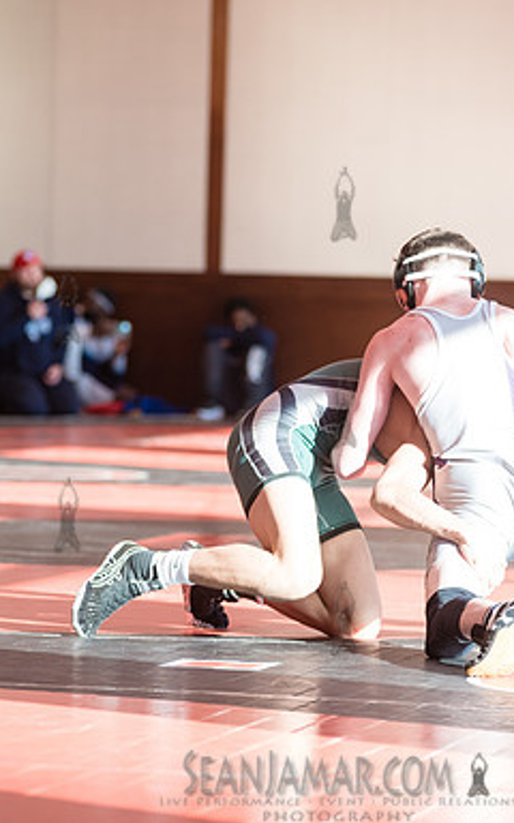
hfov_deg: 6.3
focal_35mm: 208
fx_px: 4662
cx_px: 343
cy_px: 410
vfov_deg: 10.1
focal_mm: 135
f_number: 4
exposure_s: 1/400
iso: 400
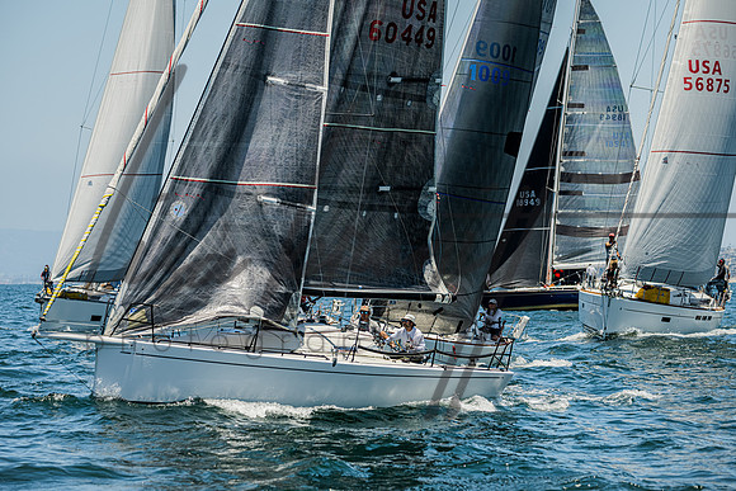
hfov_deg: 13.1
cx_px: 359
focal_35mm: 156
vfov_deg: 8.8
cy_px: 245
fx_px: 3198
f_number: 5.6
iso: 320
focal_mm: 150
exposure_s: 1/1000
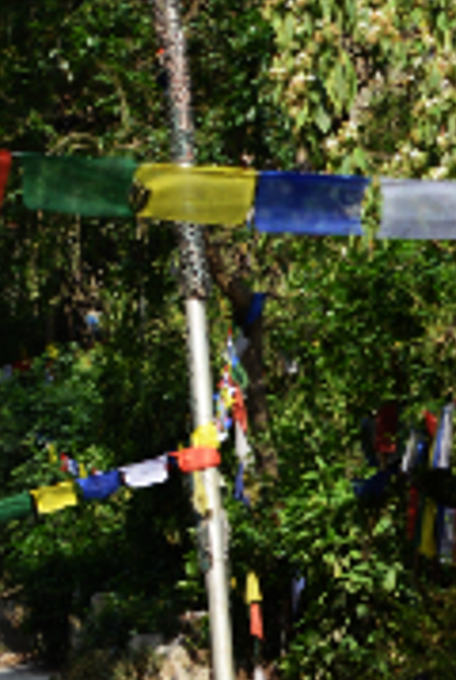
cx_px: -367
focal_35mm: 195
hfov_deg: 6.9
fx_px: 3690
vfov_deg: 10.1
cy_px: 1064
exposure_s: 1/1600
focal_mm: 35
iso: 400
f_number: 4.5
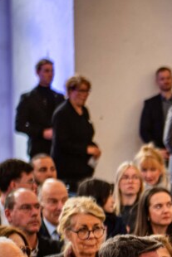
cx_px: 418
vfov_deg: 7.6
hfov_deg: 4.9
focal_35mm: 271
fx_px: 1940
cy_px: 262
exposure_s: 1/200
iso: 400
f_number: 2.8
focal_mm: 70
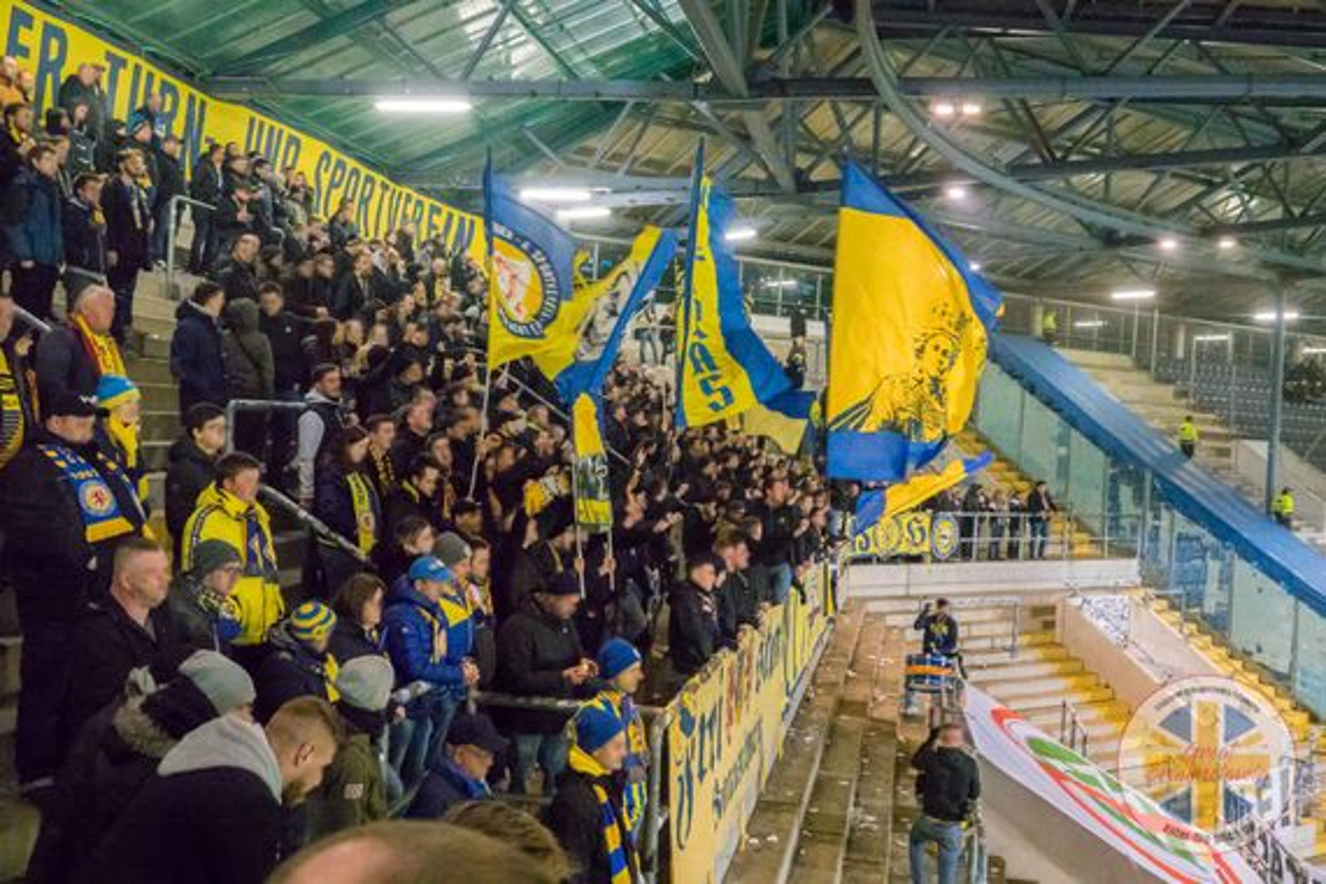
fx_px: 1289
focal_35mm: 35
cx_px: 663
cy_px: 442
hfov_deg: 54.4
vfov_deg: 37.9
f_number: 3.2
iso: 6400
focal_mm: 12.96
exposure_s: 1/125
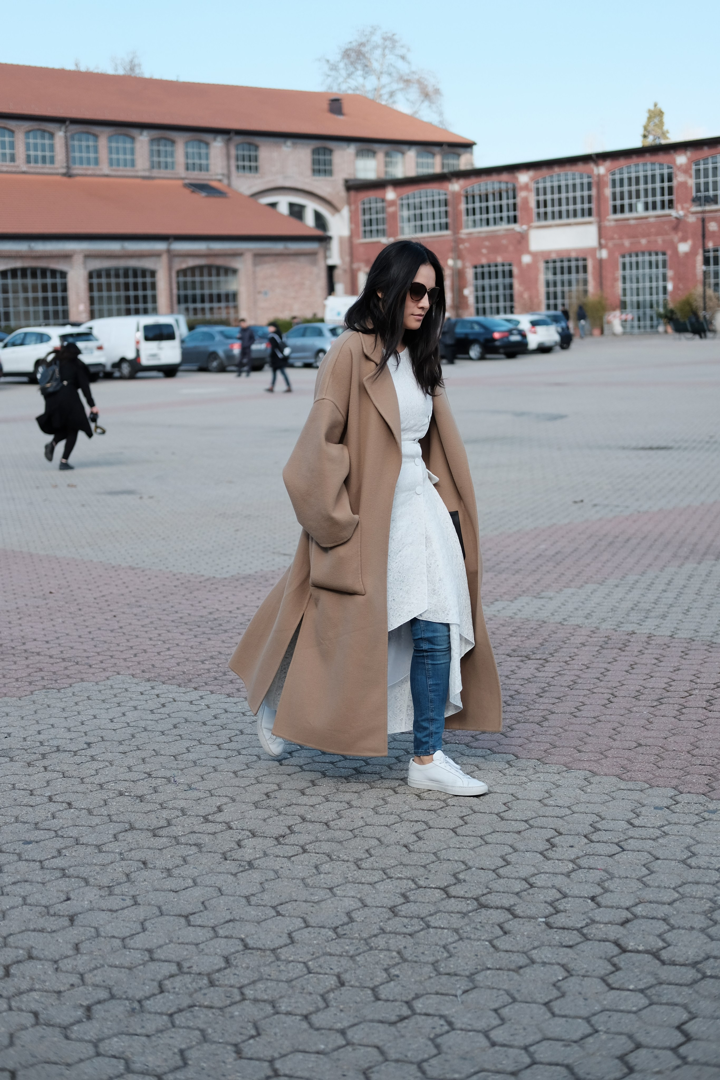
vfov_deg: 37.5
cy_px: 540
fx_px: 1590
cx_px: 360
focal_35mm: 53
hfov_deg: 25.5
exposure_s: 1/4000
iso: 400
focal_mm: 35
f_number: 2
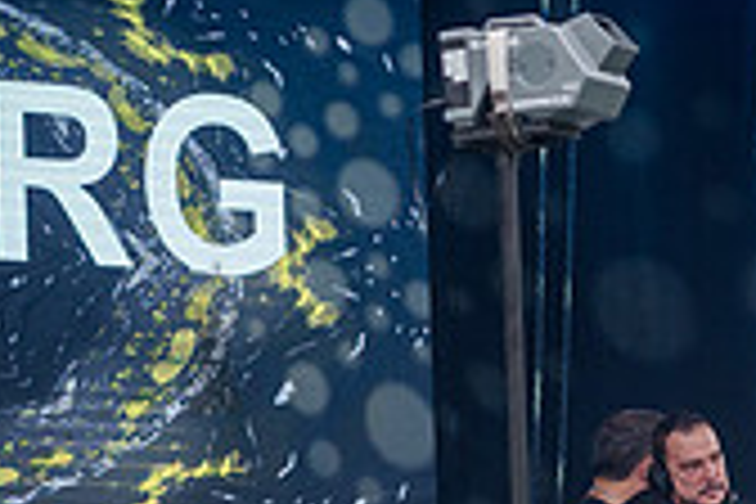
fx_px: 7685
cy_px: 556
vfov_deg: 3.8
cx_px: 792
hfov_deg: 5.6
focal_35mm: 366
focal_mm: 105
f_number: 4.5
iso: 1000
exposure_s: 1/400
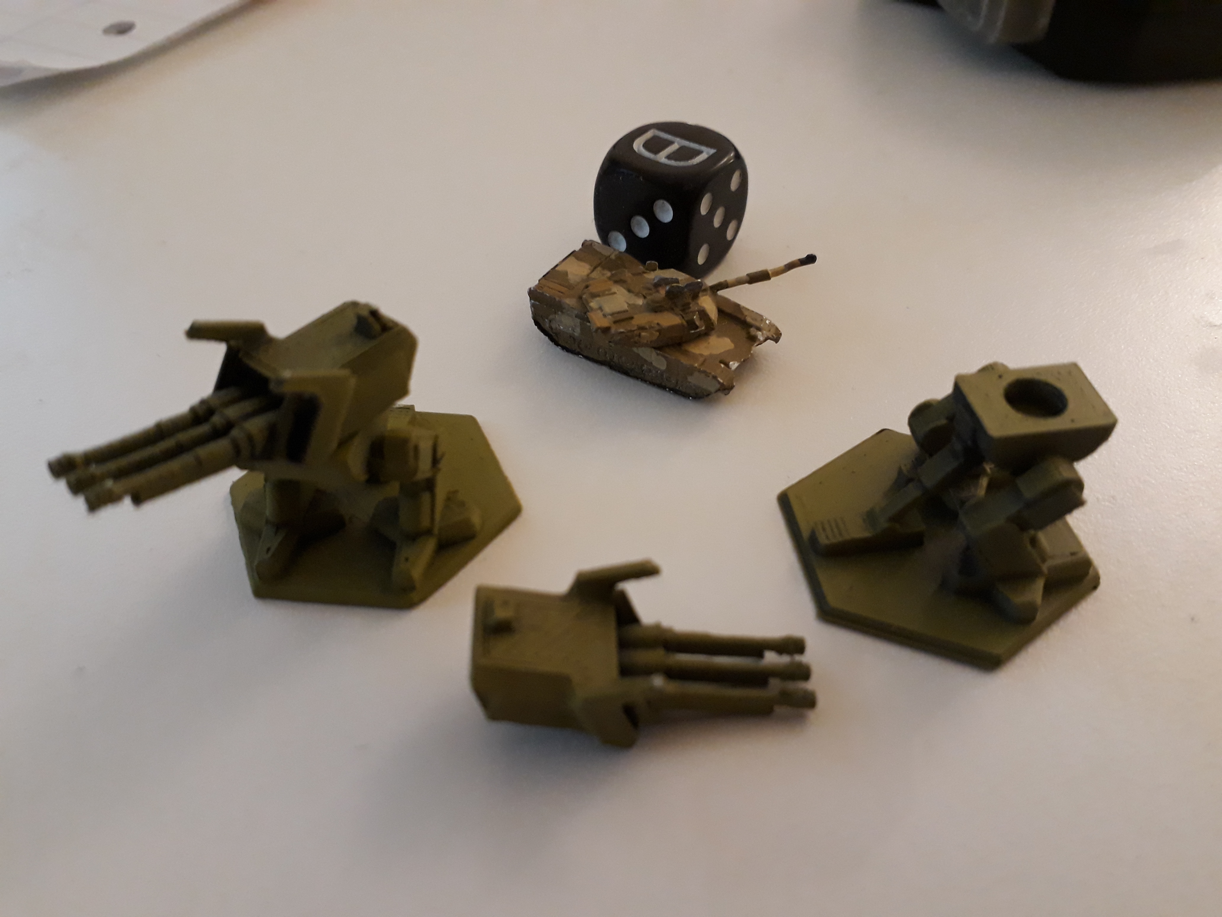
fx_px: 953
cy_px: 458
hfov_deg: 65.3
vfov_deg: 51.4
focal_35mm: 27
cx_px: 611
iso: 320
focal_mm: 3.6
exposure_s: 1/17
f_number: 1.9
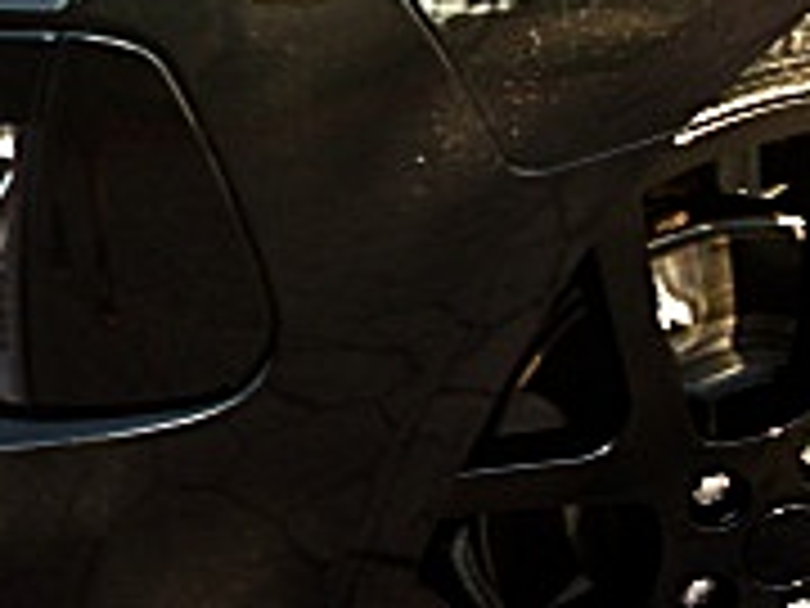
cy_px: 176
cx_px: 180
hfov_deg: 15.3
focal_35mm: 128
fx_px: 2995
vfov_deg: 11.6
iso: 100
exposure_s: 1/125
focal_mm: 6.3
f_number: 2.8
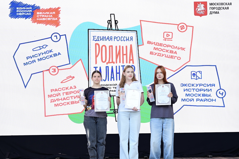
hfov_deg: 32.9
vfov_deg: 22.2
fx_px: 405
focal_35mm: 61
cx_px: 120
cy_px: 80
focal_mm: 61
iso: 200
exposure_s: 1/125
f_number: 5.6
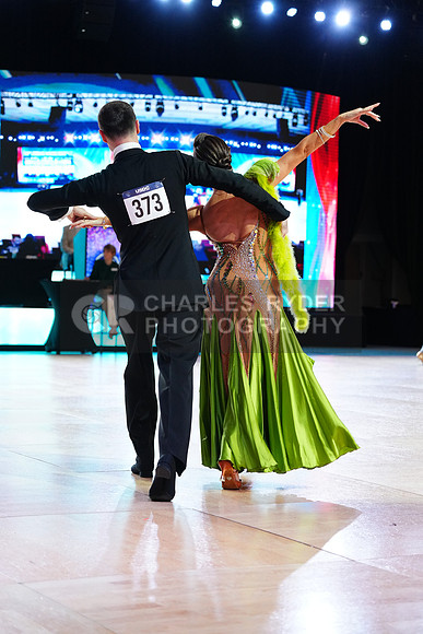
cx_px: 212
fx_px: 1374
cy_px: 317
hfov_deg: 17.5
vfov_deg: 26.0
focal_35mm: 78
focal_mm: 78
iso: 2500
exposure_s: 1/250
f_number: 4
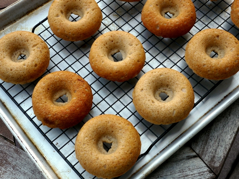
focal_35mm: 50
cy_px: 90
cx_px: 120
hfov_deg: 38.2
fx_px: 345
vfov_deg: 29.1
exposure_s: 1/30
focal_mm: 25
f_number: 10
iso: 400
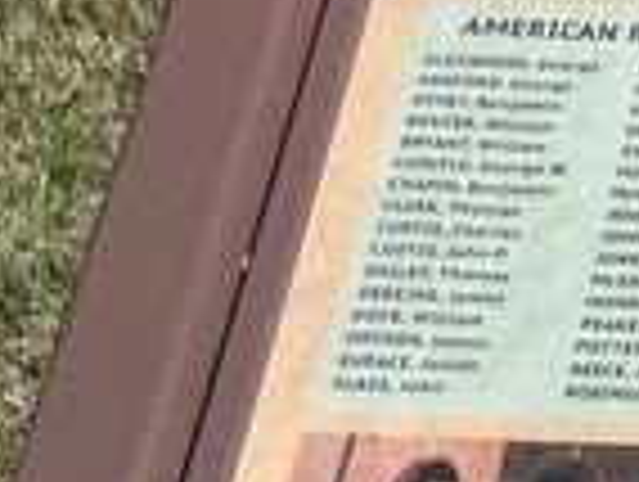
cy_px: 306
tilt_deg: -33.7
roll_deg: -3.0
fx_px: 2700
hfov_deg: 10.8
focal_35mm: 146
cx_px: 1696
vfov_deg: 10.2
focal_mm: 5.1
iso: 50
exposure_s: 1/7353
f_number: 1.6
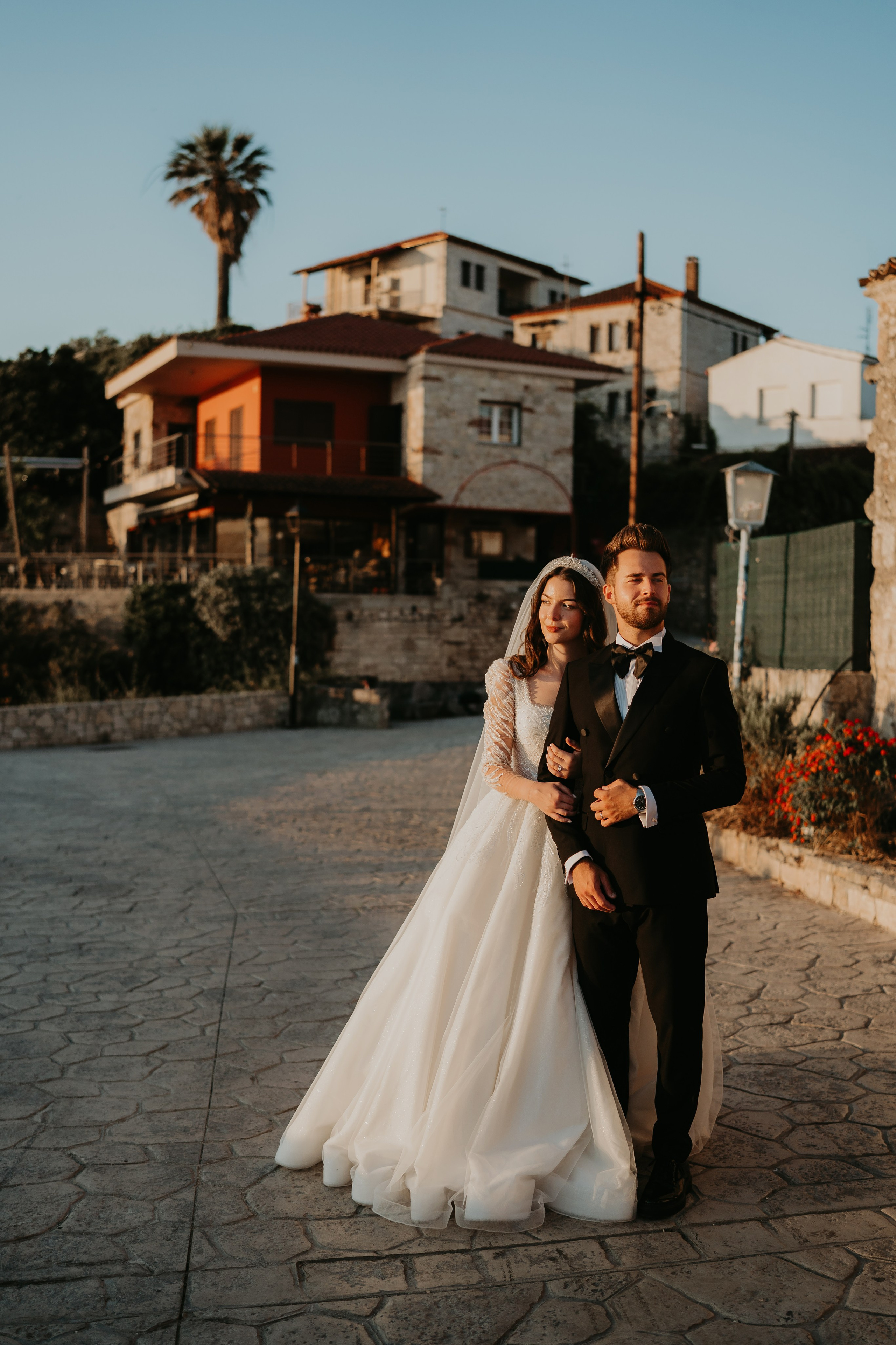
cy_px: 672
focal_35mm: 35
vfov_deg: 54.4
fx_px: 1307
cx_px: 448
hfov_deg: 37.9
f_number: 1.8
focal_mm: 35
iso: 100
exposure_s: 1/2500
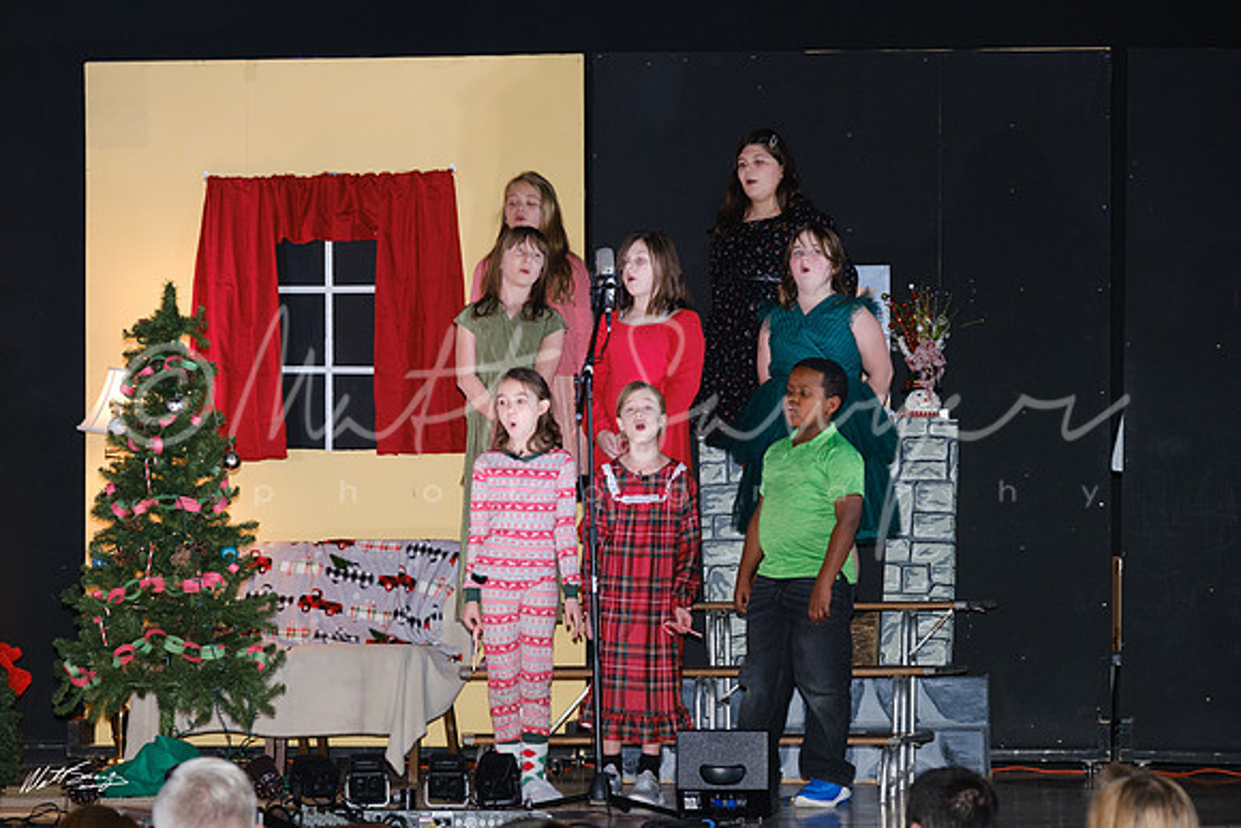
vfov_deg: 9.3
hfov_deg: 14.0
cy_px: 414
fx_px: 5068
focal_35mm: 147
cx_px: 620
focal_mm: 98.2
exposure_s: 1/125
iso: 1600
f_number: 5.6
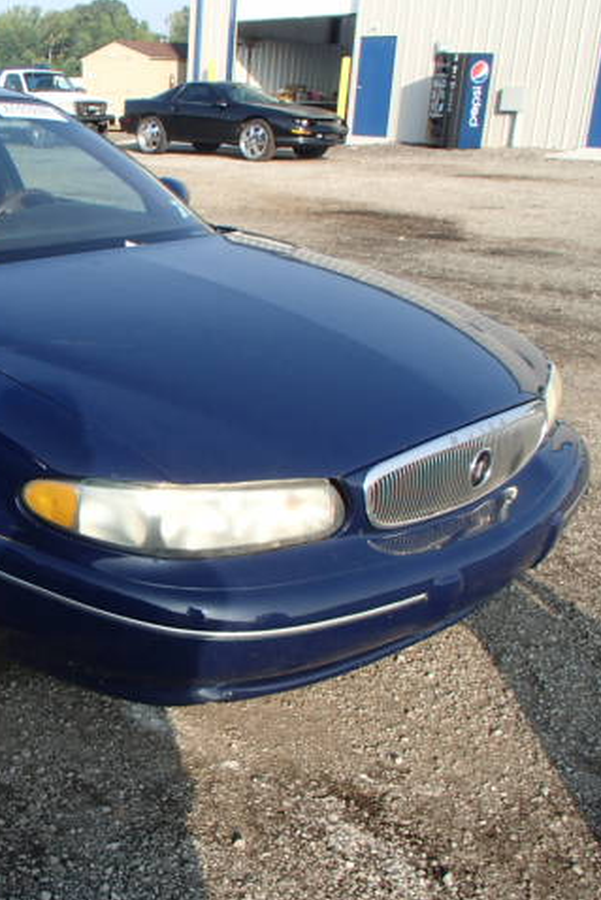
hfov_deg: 32.2
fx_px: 976
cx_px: 36
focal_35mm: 39
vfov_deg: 49.5
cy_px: 450
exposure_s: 1/400
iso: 100
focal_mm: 5
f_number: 3.9
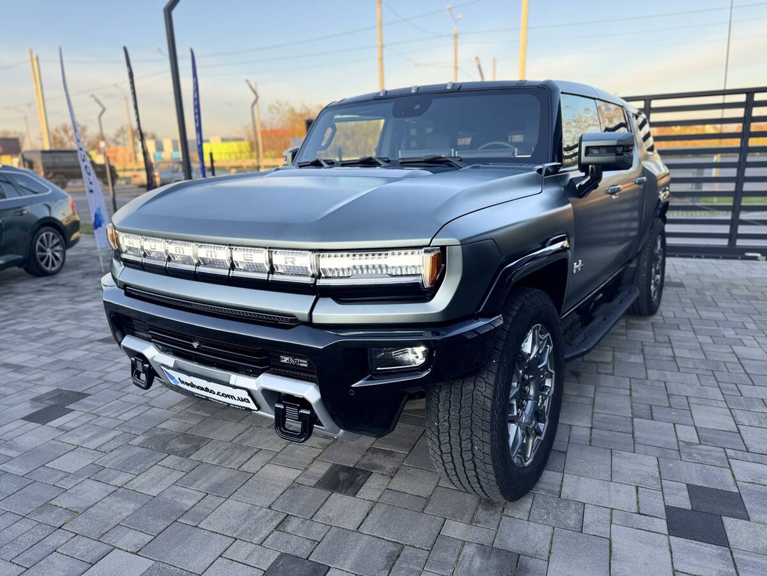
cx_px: 384
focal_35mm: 24
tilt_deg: -13.9
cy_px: 288
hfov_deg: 71.6
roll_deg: +1.9
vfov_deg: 56.8
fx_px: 532
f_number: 1.78
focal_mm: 6.76
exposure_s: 1/495
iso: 80
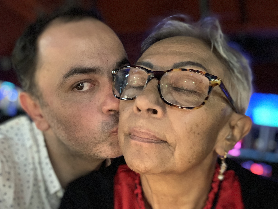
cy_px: 104
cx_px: 139
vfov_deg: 44.2
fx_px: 257
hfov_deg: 56.8
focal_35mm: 32
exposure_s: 1/15
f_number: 2.2
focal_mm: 2.87
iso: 500
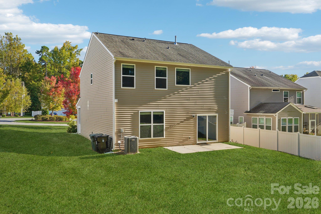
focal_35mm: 30
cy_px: 107
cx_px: 160
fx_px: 267
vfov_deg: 43.6
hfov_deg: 61.9
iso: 100
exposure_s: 1/30
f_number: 8
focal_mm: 20
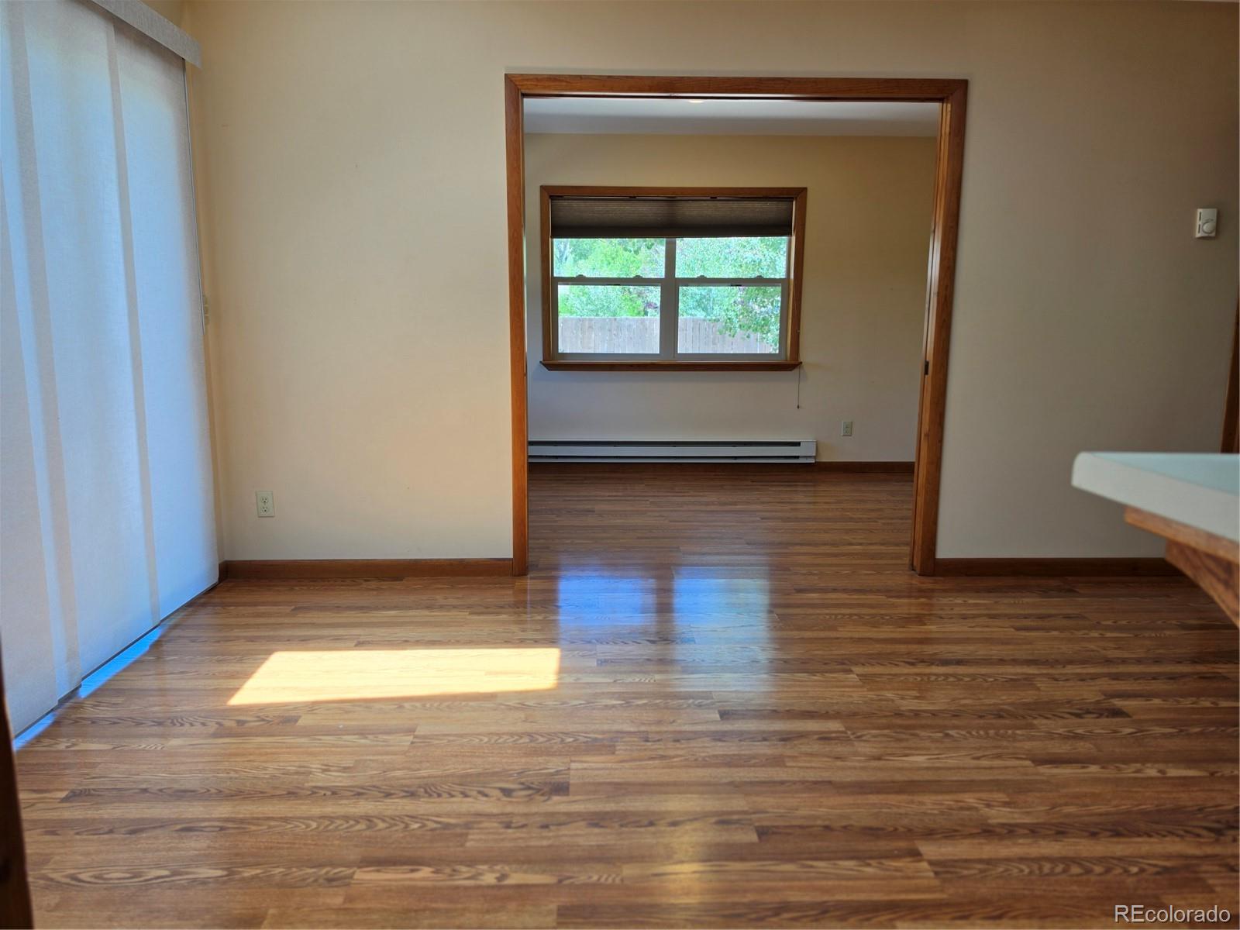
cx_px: 620
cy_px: 465
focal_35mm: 23
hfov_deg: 73.9
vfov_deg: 58.9
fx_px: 824
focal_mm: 6.5
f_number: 1.4
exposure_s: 1/120
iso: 20
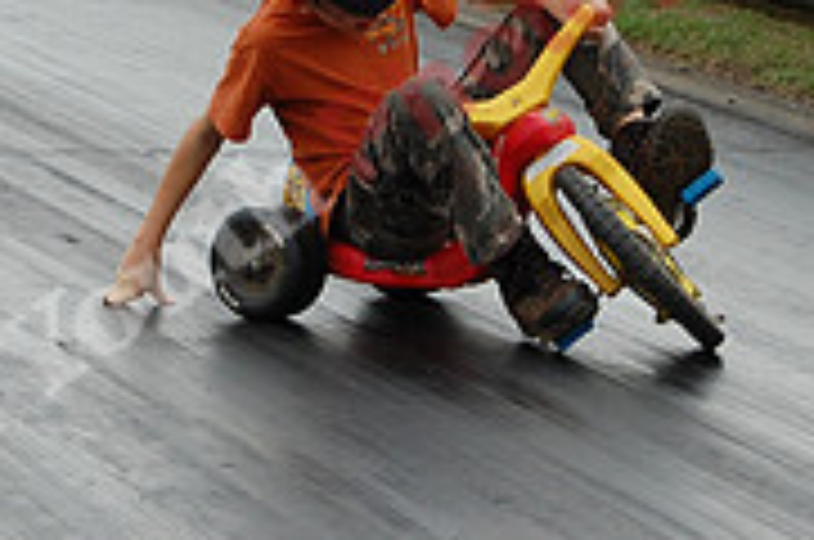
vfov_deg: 5.2
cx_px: 400
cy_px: 144
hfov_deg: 7.8
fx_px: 5972
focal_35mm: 265
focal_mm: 55
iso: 360
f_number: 5.6
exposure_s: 1/1000
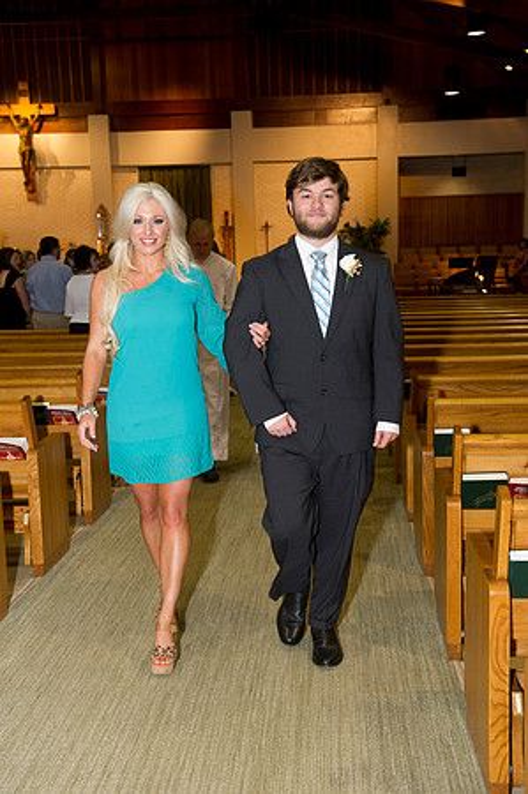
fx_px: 970
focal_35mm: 44
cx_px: 264
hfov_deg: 30.4
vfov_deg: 44.5
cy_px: 397
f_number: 5
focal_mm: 44
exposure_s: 1/125
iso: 1600
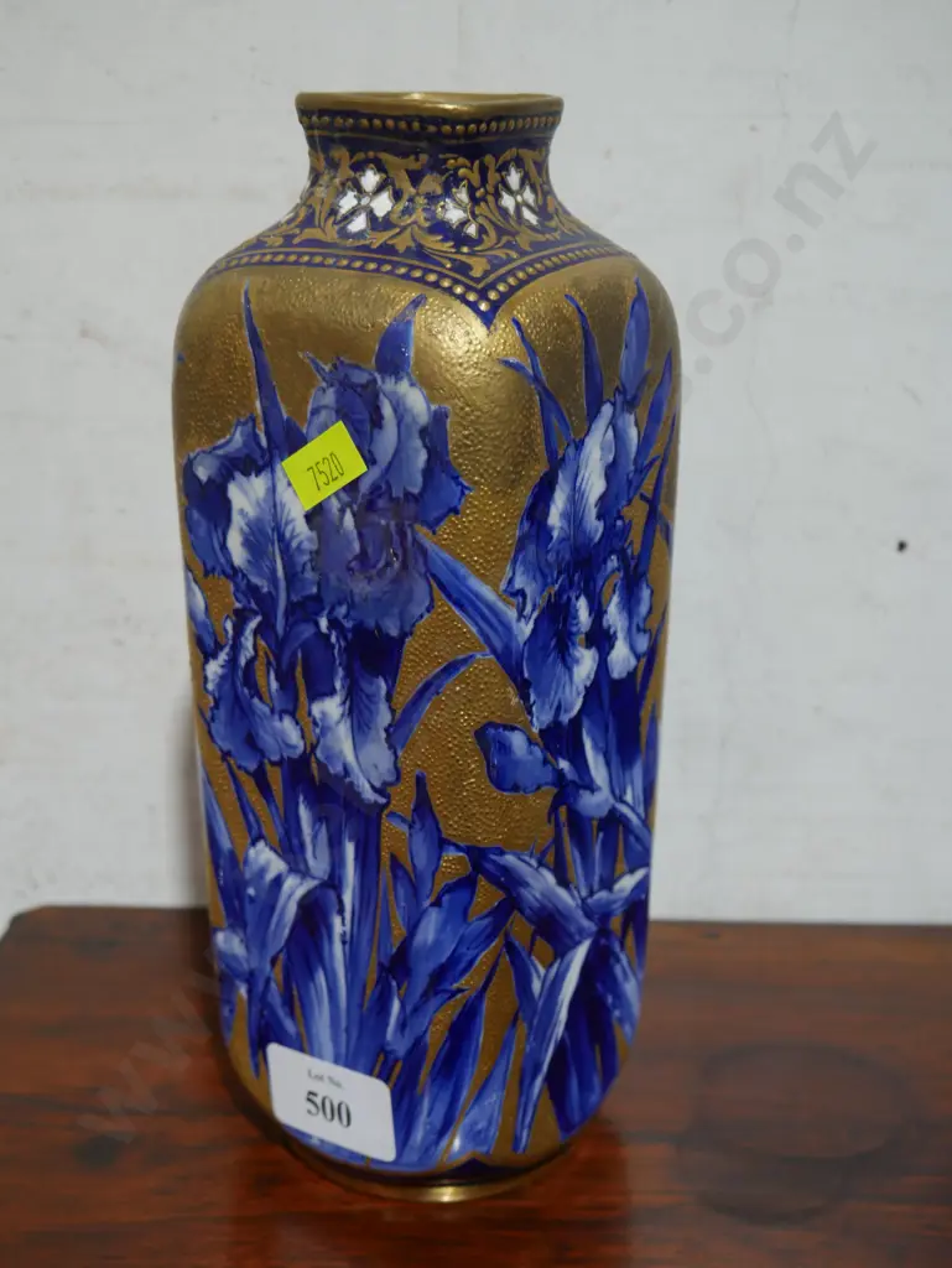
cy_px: 634
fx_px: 1612
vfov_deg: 42.9
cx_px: 476
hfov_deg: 32.9
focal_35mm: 44
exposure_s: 1/60
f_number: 4.7
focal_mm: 22
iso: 500
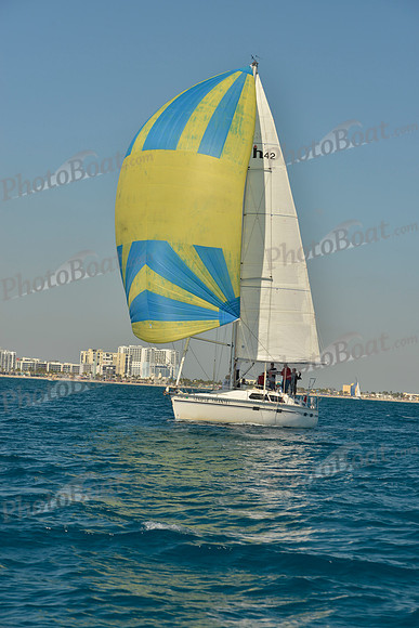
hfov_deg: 13.7
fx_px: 1745
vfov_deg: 20.4
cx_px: 210
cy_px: 314
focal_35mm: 100
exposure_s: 1/500
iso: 200
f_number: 8
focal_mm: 100
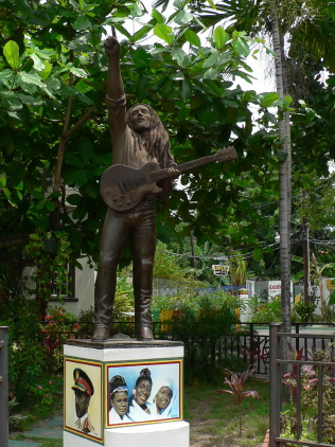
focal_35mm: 47
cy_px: 272
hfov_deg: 30.7
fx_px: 607
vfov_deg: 40.2
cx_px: 119
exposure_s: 1/200
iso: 64
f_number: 4
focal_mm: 6
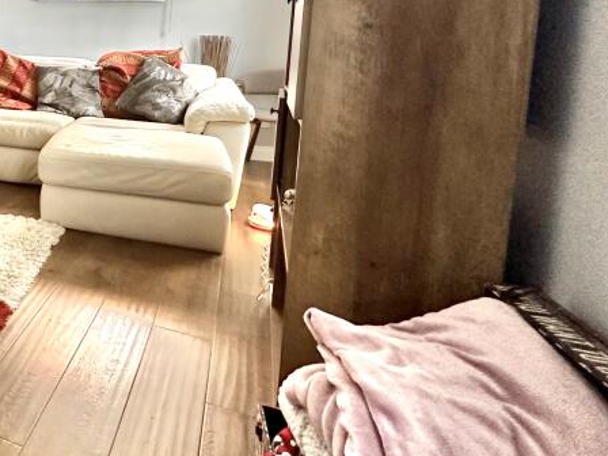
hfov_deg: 43.4
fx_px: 562
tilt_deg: -5.1
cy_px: 77
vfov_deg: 41.8
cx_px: -66
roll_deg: -1.0
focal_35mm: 32
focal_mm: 2.22
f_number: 2.2
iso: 320
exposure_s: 1/50
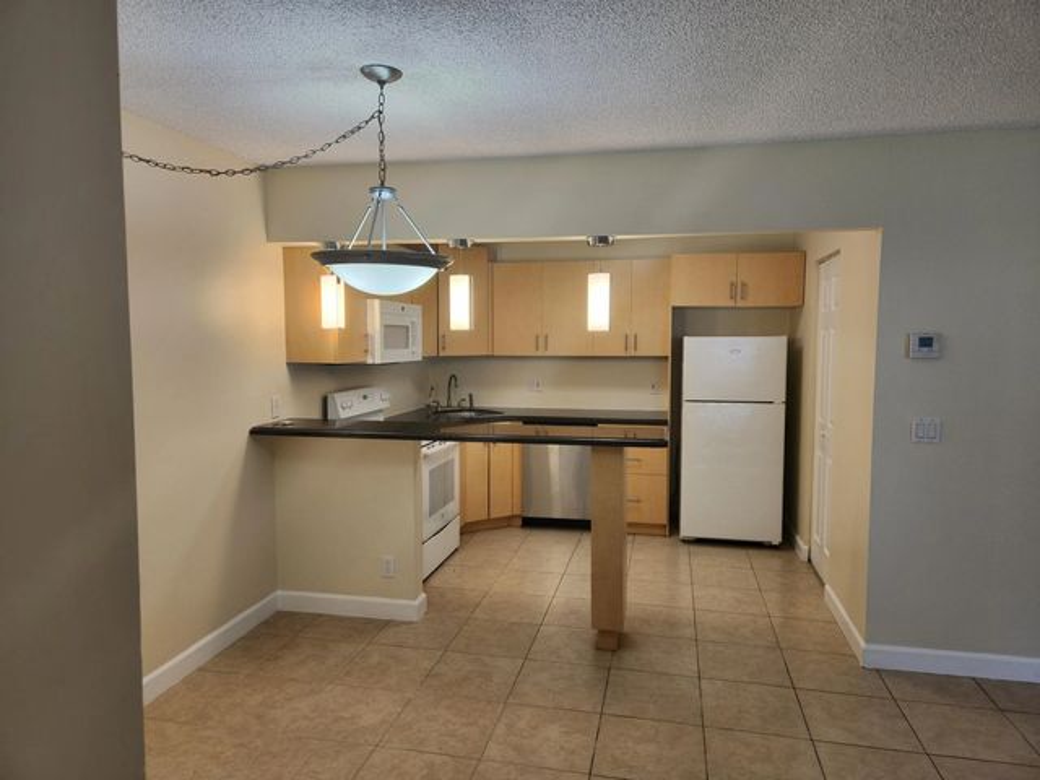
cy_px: 390
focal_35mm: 23
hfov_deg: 73.9
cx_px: 520
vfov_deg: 58.9
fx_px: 691
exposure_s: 1/120
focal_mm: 5.4
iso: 80
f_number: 1.8
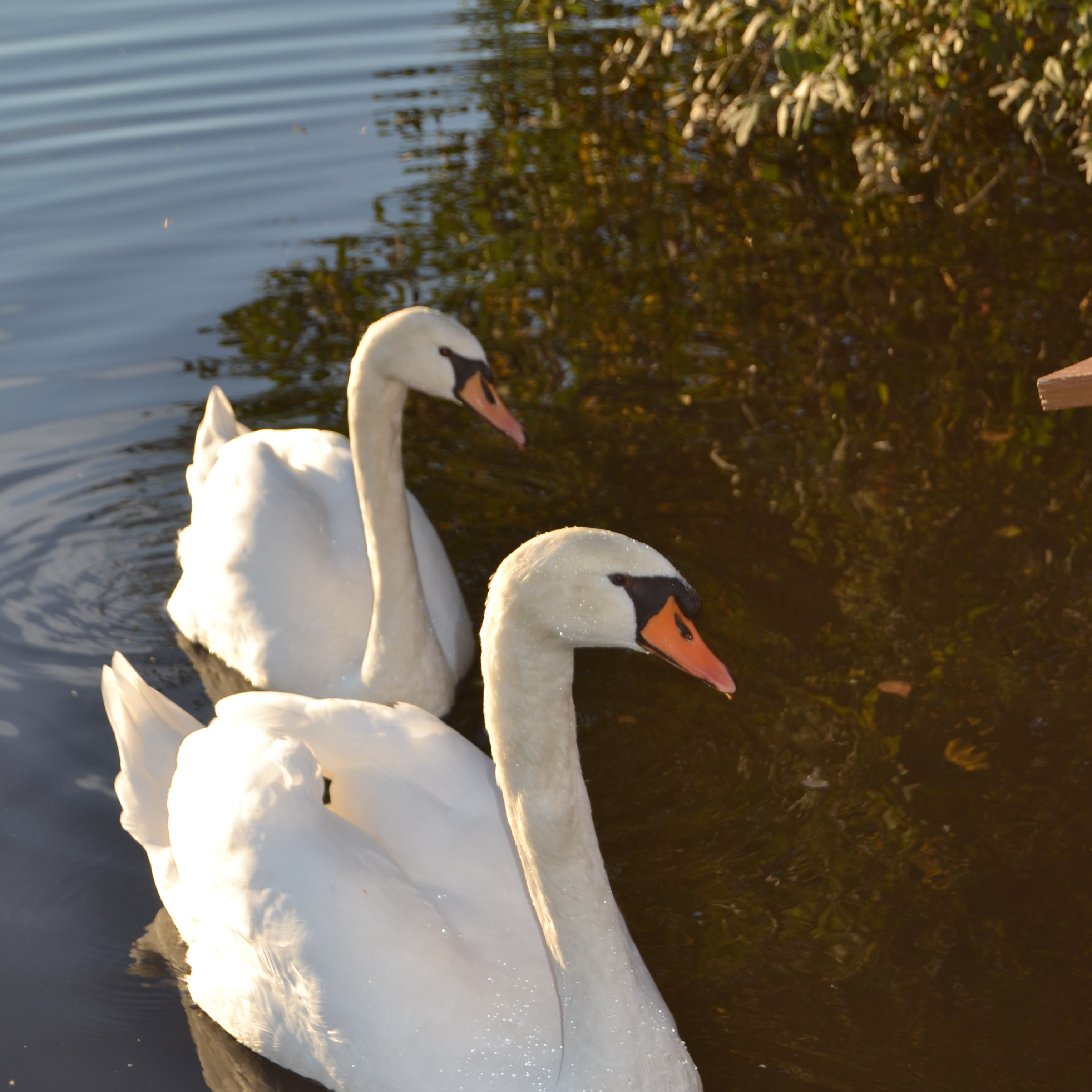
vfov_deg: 17.3
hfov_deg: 17.4
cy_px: 770
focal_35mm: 100
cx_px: 545
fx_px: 3569
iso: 100
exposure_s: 1/200
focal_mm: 52
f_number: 5.6
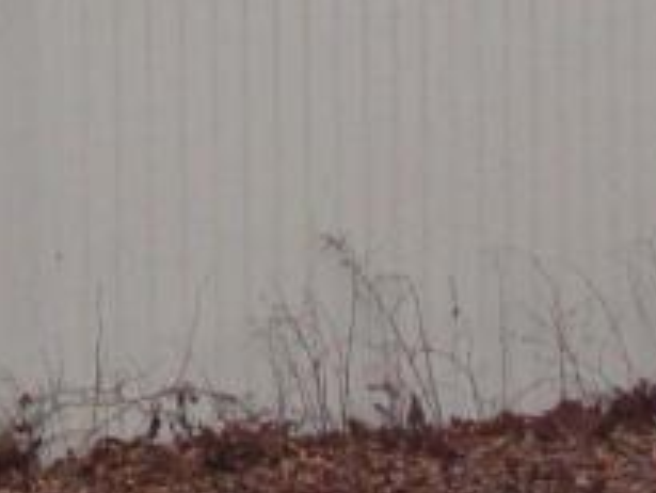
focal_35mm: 180
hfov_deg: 11.0
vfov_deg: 8.1
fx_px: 3413
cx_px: 194
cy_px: -263
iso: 160
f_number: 2.7
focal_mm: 6
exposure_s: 1/31
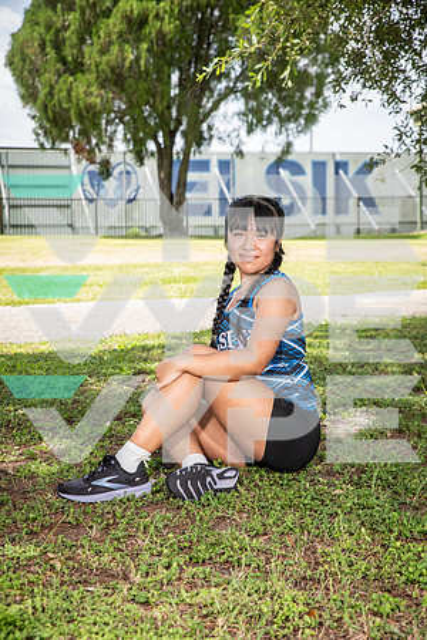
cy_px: 320
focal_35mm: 70
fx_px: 1245
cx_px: 214
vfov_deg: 28.8
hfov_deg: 19.5
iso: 250
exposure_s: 1/400
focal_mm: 70
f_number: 6.3
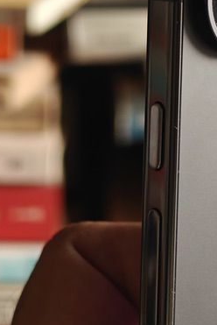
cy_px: 68
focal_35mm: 196
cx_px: 333
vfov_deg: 10.5
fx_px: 1769
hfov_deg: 6.9
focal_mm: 13.3
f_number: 14
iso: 200
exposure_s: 1/100
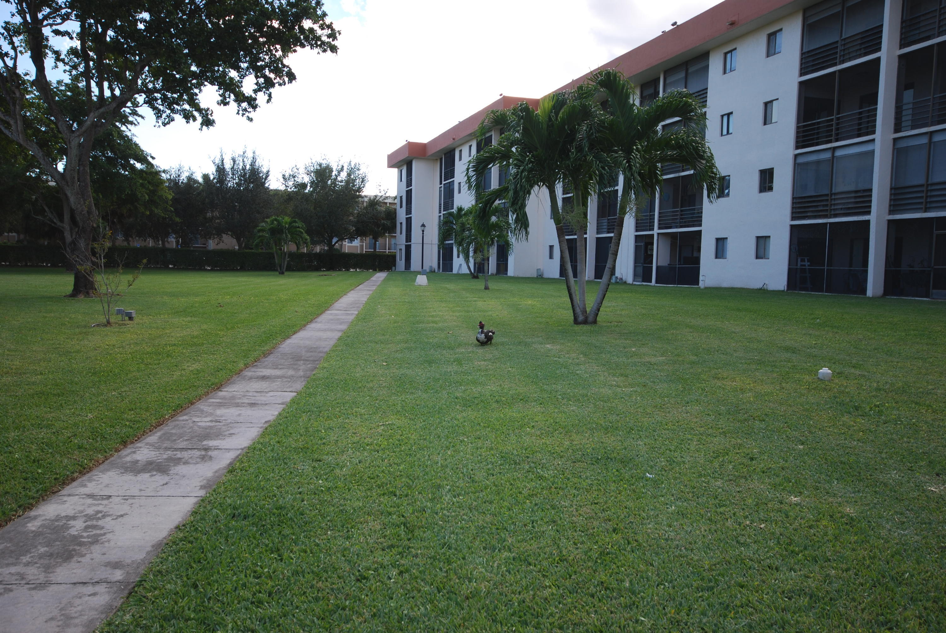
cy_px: 316
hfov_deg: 61.9
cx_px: 473
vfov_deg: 43.7
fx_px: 789
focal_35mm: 30
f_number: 5.6
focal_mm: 20
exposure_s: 1/125
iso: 100
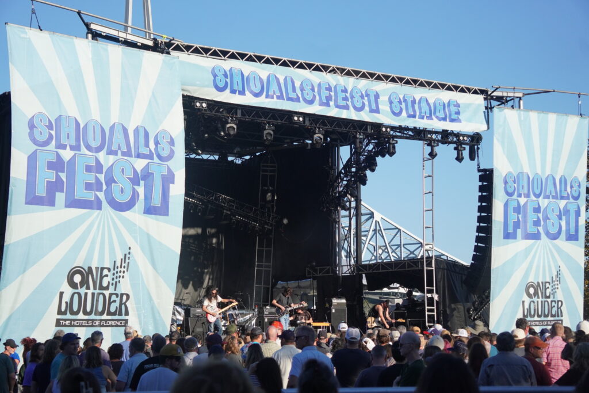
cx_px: 294
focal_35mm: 82
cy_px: 196
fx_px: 1350
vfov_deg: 16.6
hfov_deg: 24.6
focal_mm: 55
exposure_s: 1/4000
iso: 640
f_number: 4.5
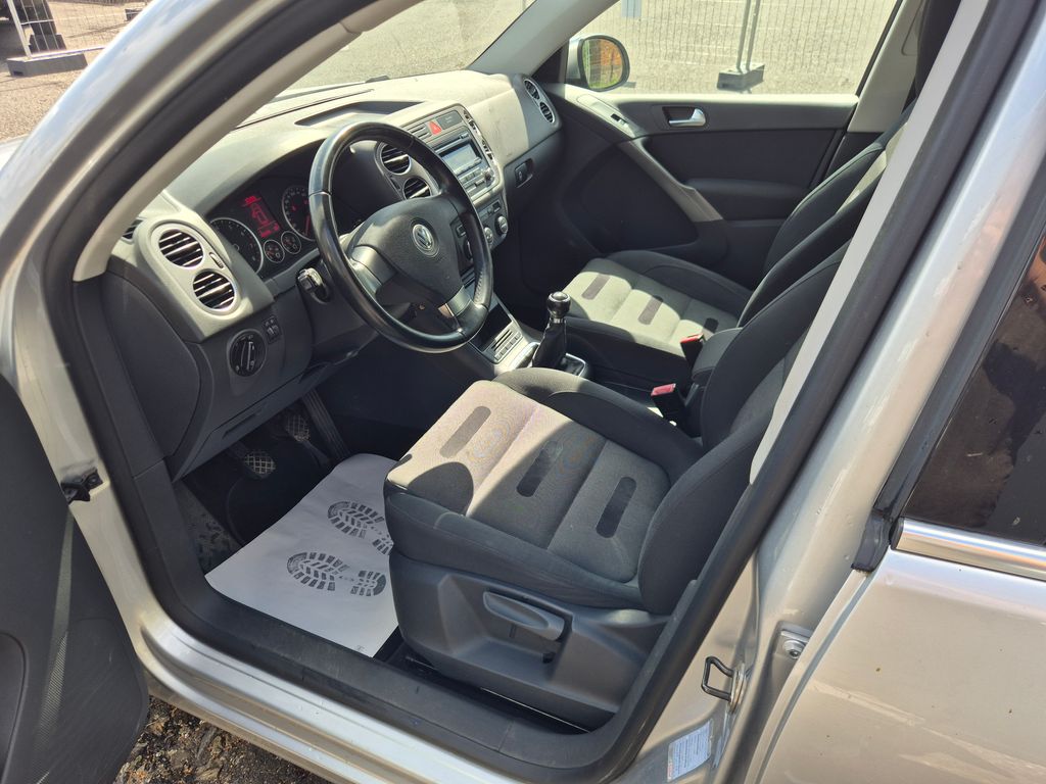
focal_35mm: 23
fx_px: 695
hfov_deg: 73.9
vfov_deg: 58.9
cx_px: 523
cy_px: 392
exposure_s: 1/348
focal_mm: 5.4
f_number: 1.8
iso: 25
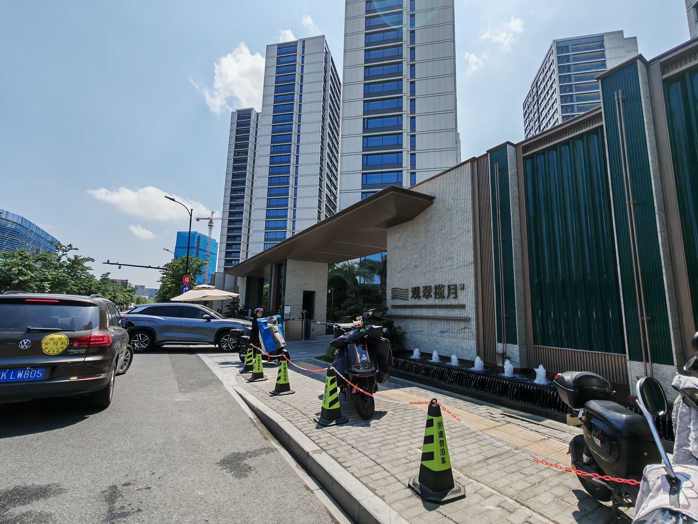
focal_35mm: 16
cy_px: 262
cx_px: 349
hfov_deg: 94.5
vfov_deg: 78.1
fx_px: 323
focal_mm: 1.96
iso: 50
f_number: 2.2
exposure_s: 1/2000
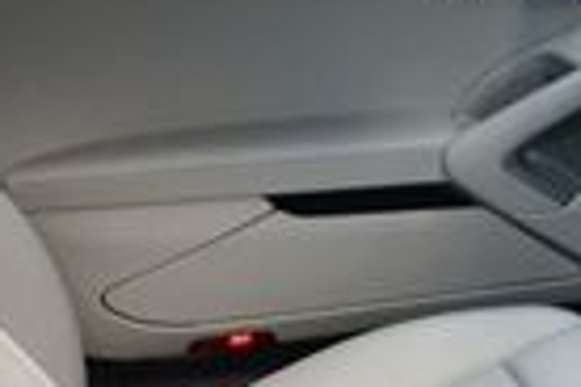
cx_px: 686
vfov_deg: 8.1
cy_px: 568
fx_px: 2695
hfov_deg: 12.0
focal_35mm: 167
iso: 500
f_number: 3.5
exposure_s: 1/250
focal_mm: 18
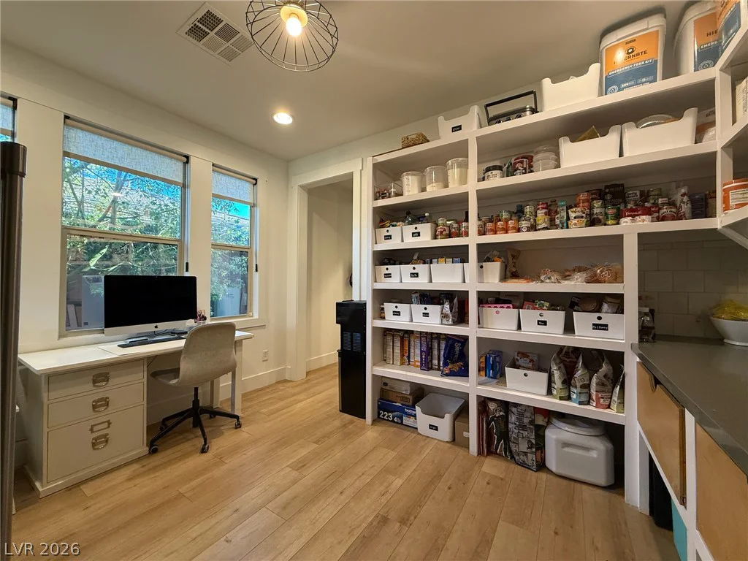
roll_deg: +0.1
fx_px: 303
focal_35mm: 14
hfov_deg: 102.1
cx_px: 374
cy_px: 280
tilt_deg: +1.0
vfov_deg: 85.7
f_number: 2.2
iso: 250
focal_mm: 2.22
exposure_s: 1/60
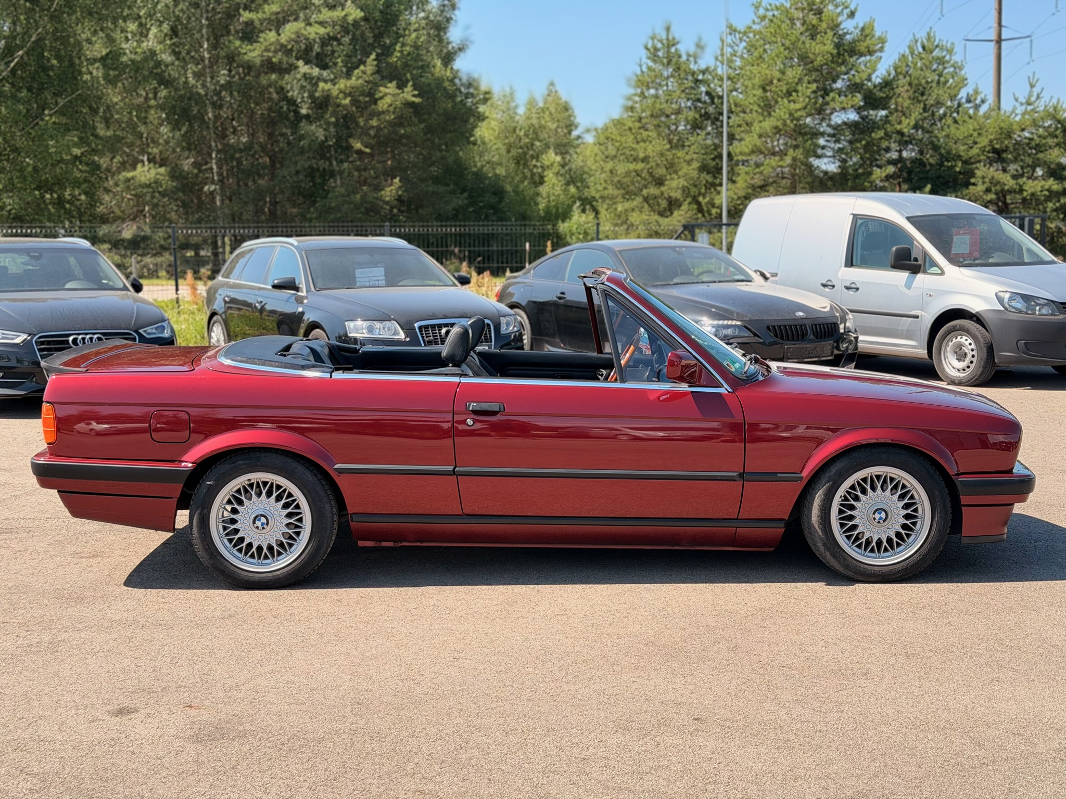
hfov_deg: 39.7
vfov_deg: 30.3
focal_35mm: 48
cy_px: 400
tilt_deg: -6.7
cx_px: 533
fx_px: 1478
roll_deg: +1.5
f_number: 1.78
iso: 100
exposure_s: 1/2146
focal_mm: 6.76
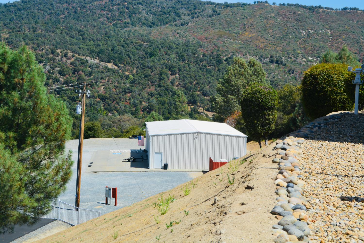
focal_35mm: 60
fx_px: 607
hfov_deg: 33.4
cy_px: 122
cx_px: 182
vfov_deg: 22.6
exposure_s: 1/400
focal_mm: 40
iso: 200
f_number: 10
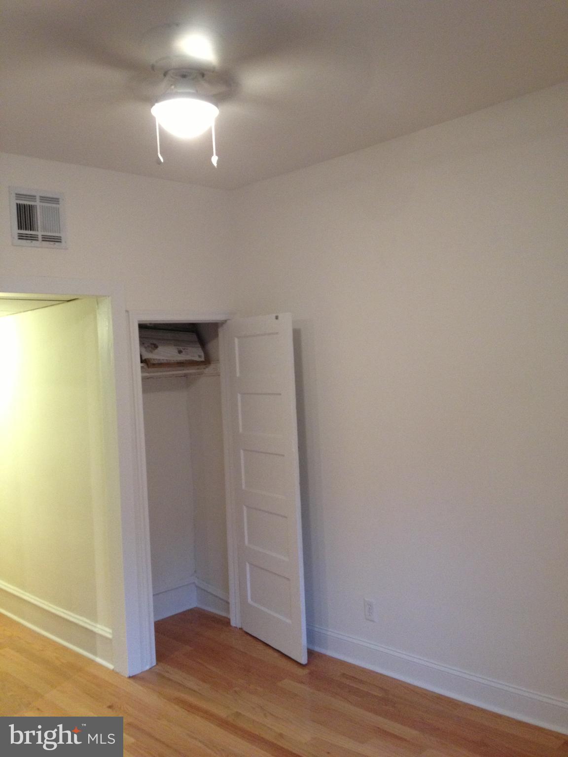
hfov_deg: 40.7
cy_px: 378
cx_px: 284
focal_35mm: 35
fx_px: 766
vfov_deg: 52.6
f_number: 2.4
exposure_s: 1/20
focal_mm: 4.28
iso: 200
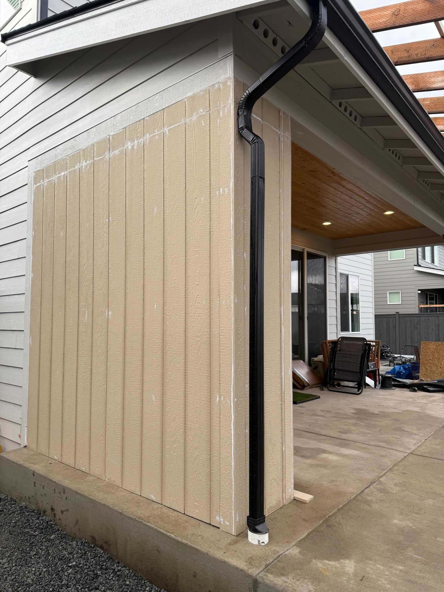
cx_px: 222
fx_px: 410
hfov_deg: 56.8
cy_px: 296
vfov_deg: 71.6
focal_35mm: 24
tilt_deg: +6.4
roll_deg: +1.0
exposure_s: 1/339
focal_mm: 6.76
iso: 80
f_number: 1.78
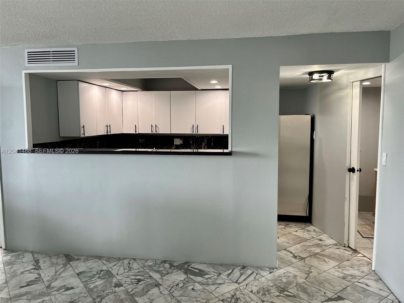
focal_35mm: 26
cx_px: 202
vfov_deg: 53.1
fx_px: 303
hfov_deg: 67.3
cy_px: 152
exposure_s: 1/120
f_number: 1.6
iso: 125
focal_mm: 5.1
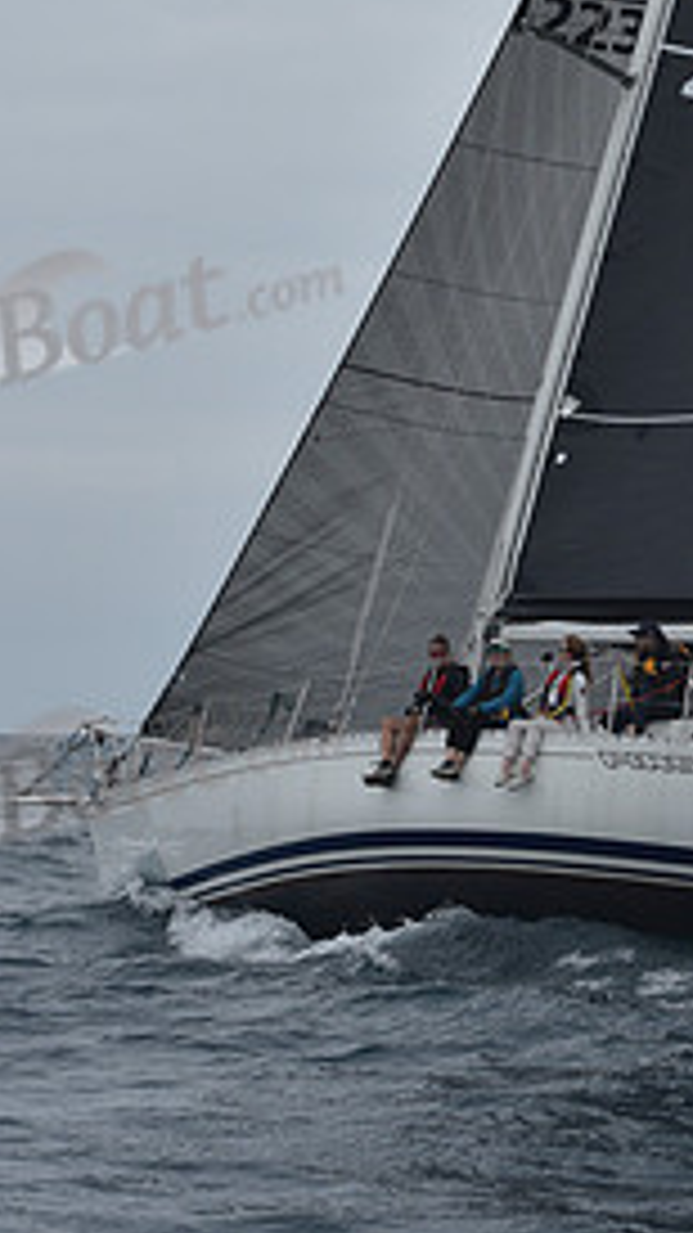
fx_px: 5067
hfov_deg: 7.8
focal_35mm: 155
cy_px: 50
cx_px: 578
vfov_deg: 13.7
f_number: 8
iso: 250
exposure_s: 1/800
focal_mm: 70
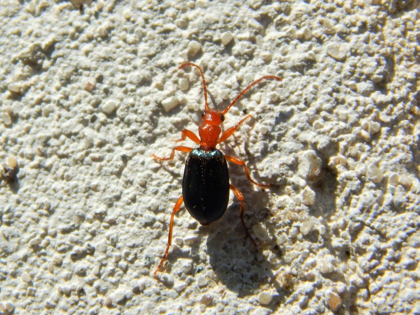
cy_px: 158
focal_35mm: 182
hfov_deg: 10.9
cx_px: 210
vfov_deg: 8.2
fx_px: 2209
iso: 125
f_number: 5.3
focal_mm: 32.8
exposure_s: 1/1250
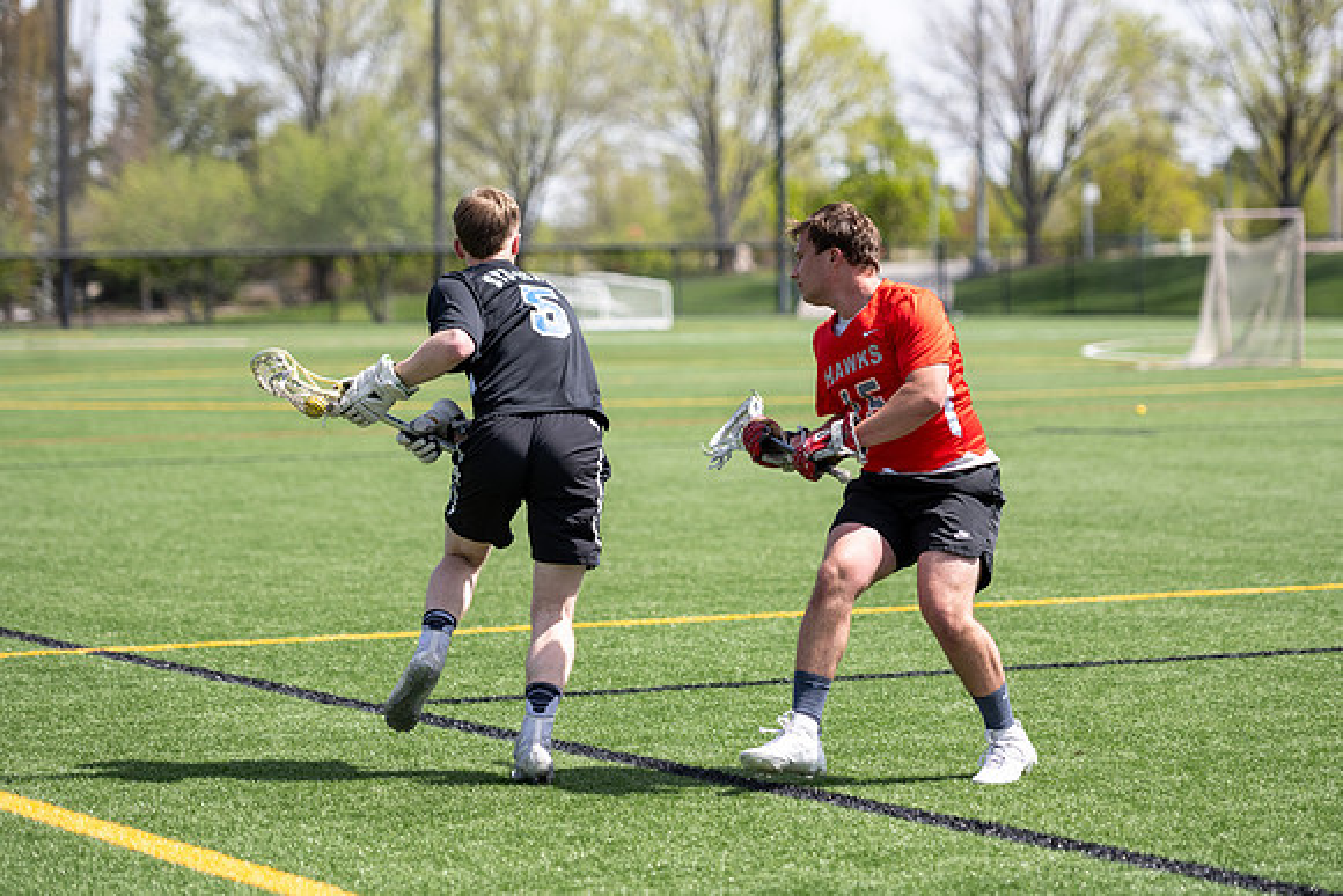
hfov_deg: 16.2
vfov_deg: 10.8
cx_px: 720
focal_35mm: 127
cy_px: 396
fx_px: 4723
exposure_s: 1/2000
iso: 125
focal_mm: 112
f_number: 2.8
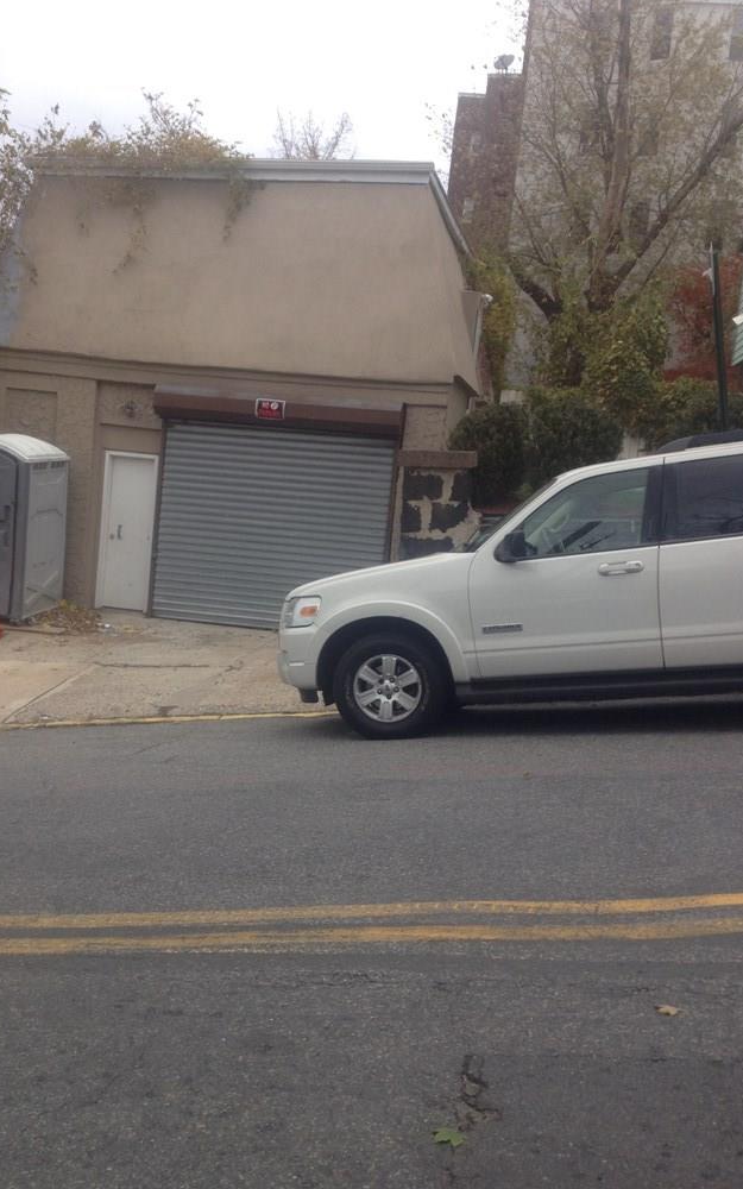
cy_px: 599
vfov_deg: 51.5
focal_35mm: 38
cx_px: 314
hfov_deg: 33.5
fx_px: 1231
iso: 50
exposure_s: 1/484
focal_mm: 4.28
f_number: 2.4
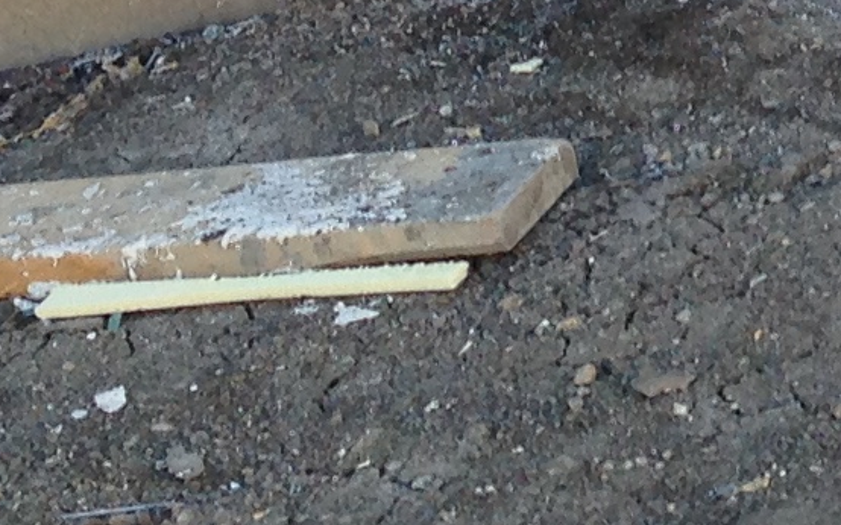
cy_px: -264
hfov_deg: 9.6
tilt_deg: -8.6
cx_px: 1579
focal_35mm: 206
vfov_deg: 6.3
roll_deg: +1.2
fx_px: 4721
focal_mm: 4.12
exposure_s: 1/220
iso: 50
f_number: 2.4
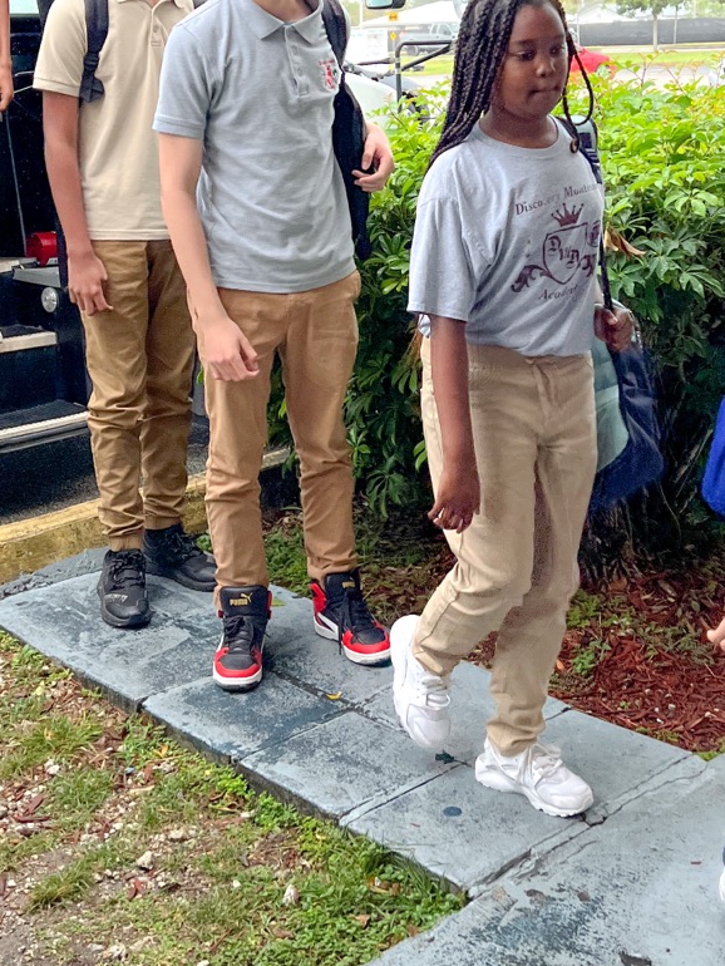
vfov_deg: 35.0
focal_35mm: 54
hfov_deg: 27.0
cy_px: 281
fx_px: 1507
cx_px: 368
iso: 50
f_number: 1.5
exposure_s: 1/1600
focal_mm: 5.7
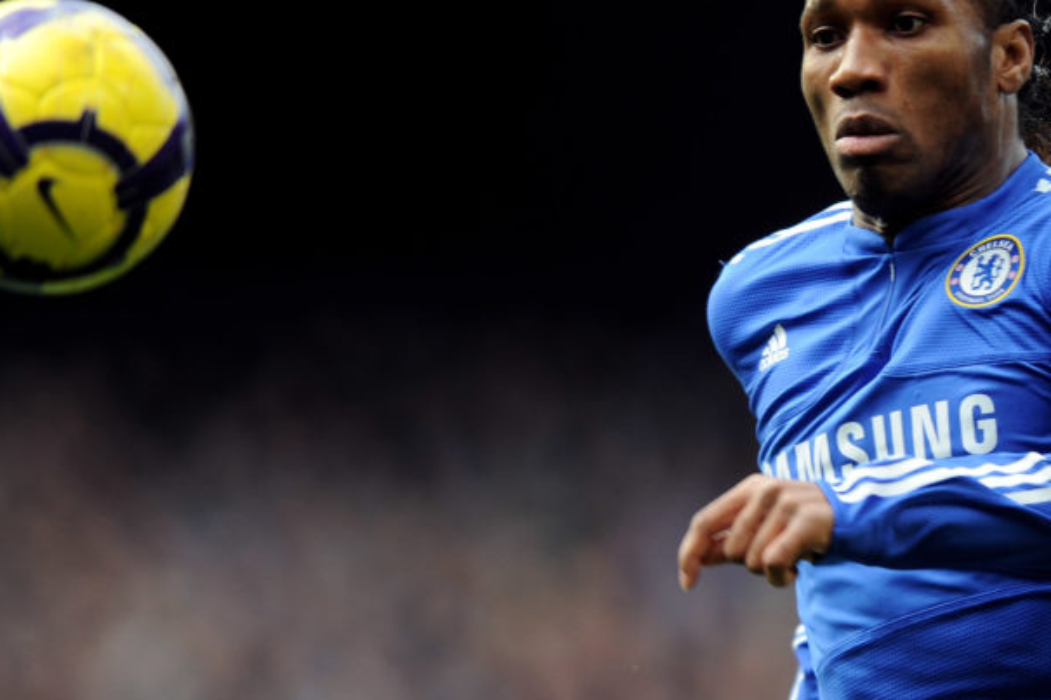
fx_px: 19758
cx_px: 620
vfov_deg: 2.0
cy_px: 396
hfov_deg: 3.0
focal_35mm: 677
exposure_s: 1/1000
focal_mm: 400
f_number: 2.8
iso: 500
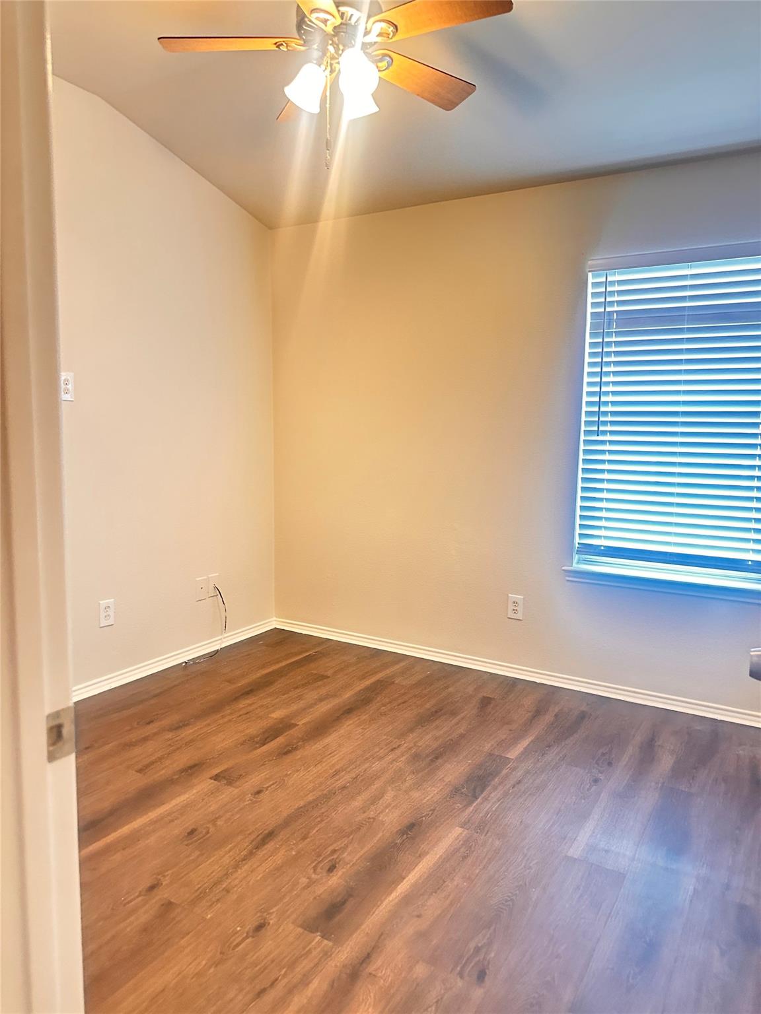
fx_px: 703
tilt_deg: -4.6
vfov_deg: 71.6
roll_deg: -1.1
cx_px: 380
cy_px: 507
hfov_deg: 56.8
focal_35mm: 24
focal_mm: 6.86
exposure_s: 1/60
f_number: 1.78
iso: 640
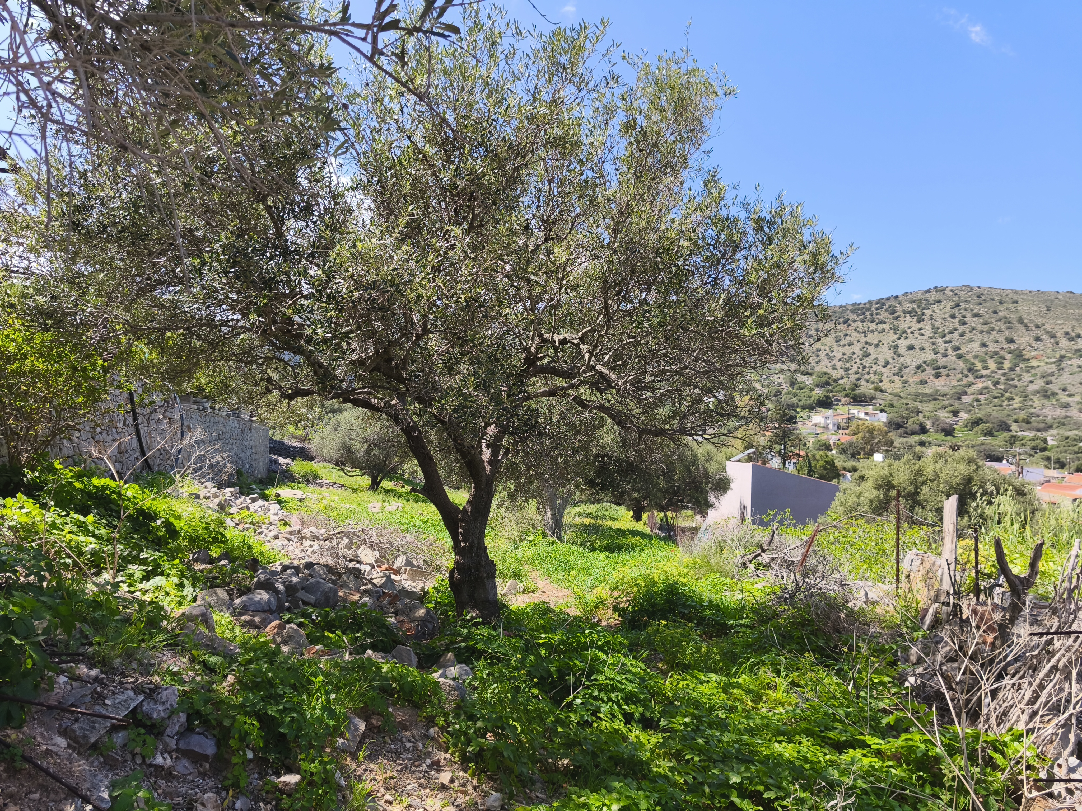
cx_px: 541
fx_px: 719
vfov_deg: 58.9
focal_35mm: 23
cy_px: 406
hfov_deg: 73.9
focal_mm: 5.35
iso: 80
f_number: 1.7
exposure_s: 1/1713
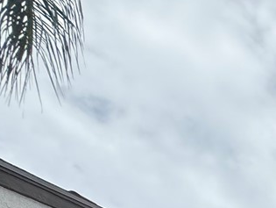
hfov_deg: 16.6
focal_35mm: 71
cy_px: 519
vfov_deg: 13.7
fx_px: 567
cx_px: 609
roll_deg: +1.6
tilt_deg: +9.1
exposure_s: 1/1961
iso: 50
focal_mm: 2.22
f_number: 2.2
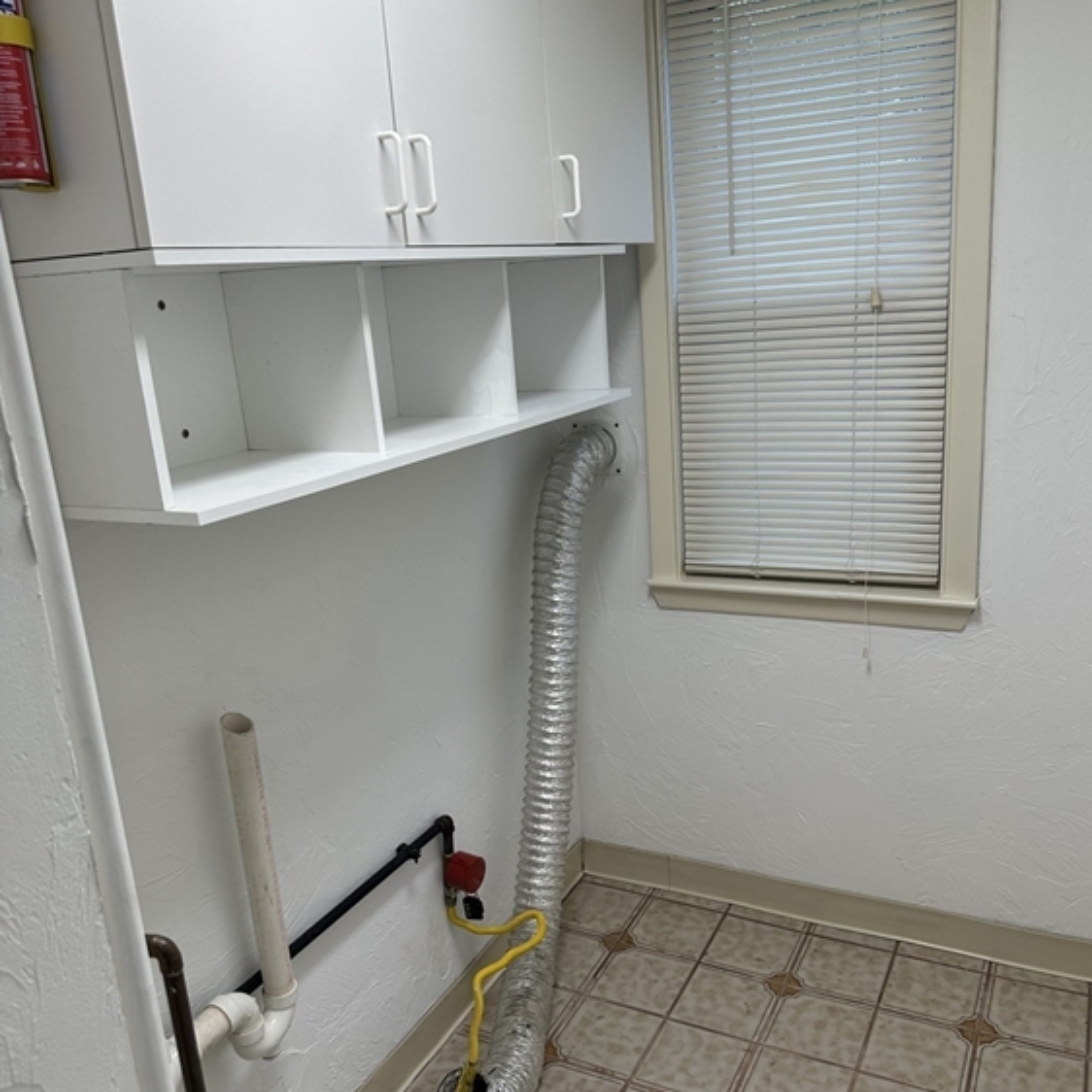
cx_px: 556
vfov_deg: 55.6
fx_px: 1035
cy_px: 577
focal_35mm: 29
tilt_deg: -14.9
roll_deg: +4.7
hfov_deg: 55.6
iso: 64
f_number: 1.78
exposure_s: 1/150
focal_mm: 6.86
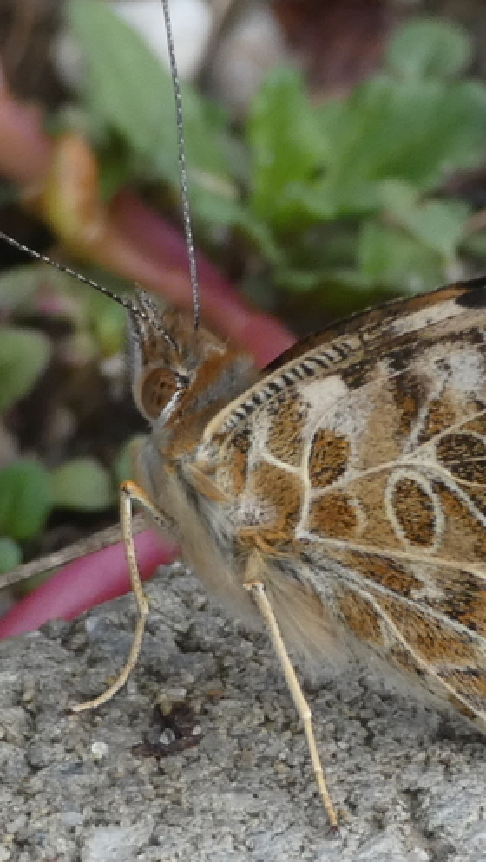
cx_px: 398
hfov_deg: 4.1
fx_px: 6842
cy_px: 366
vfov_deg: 7.2
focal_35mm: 299
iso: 160
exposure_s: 1/80
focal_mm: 28.8
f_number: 5.4
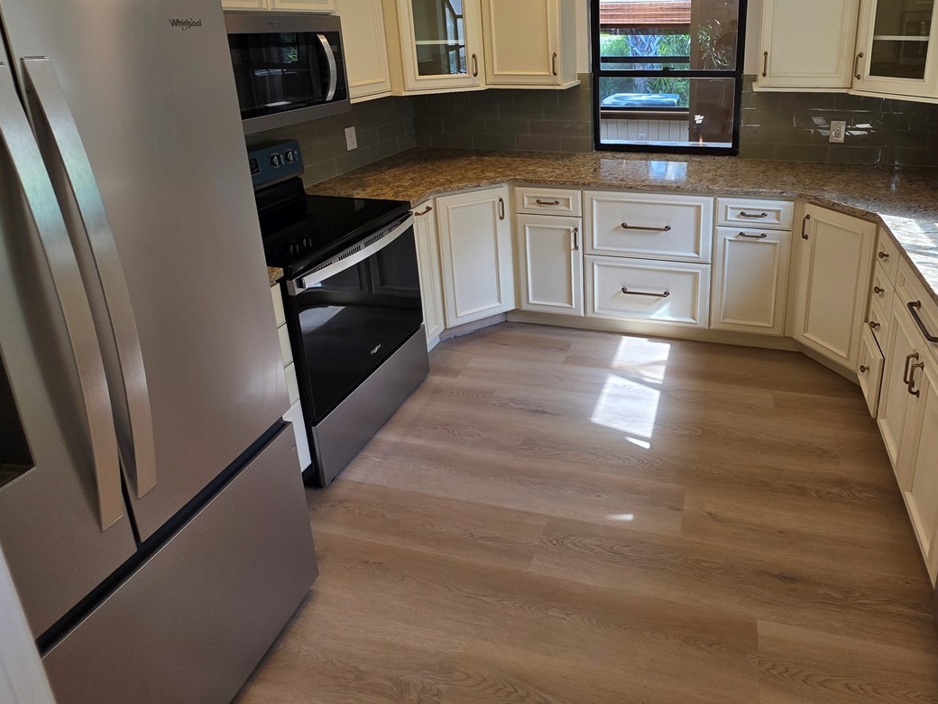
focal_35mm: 20
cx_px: 614
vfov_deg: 62.6
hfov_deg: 79.4
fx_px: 542
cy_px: 186
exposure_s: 1/120
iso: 40
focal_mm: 2.2
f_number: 1.9
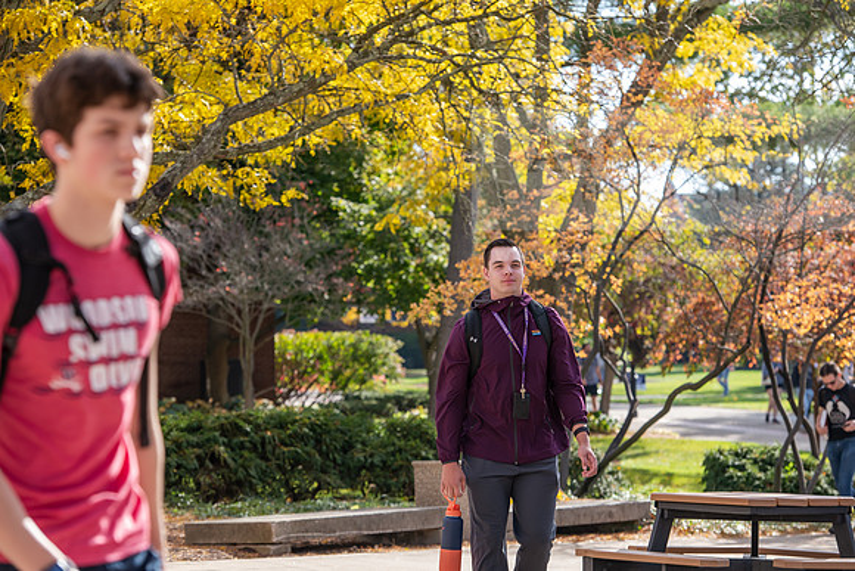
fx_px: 2898
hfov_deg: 16.8
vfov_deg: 11.2
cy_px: 286
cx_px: 428
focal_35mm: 122
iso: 250
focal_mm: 122
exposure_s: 1/320
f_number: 5.6
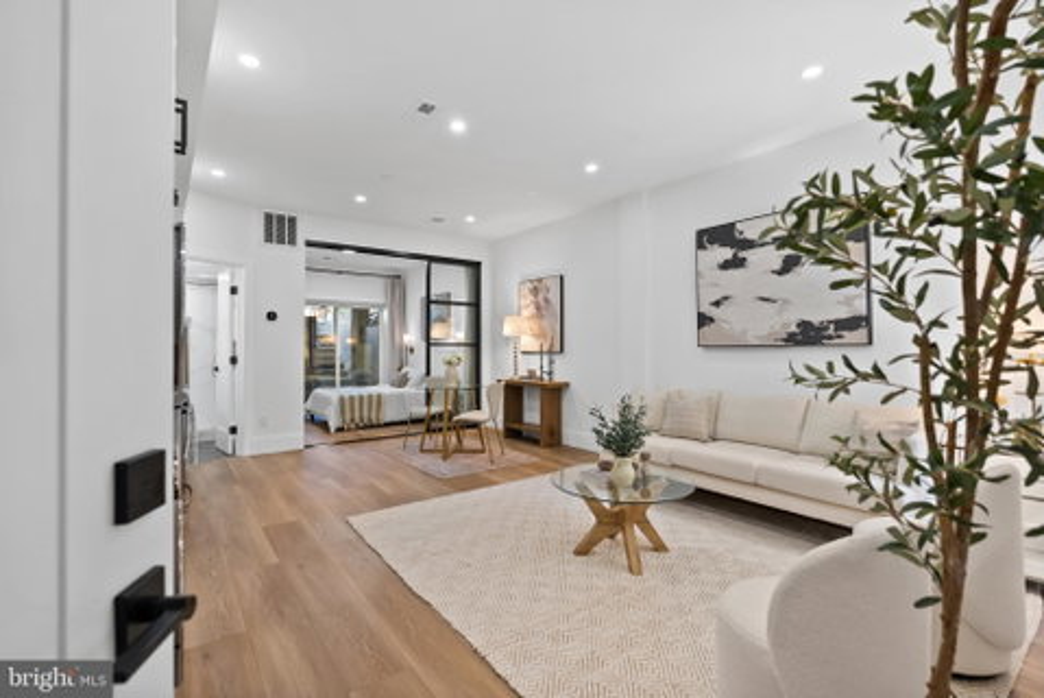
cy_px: 349
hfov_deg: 96.7
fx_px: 464
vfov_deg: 73.8
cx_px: 522
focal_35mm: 16
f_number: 4
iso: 800
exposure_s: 1/25
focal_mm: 16
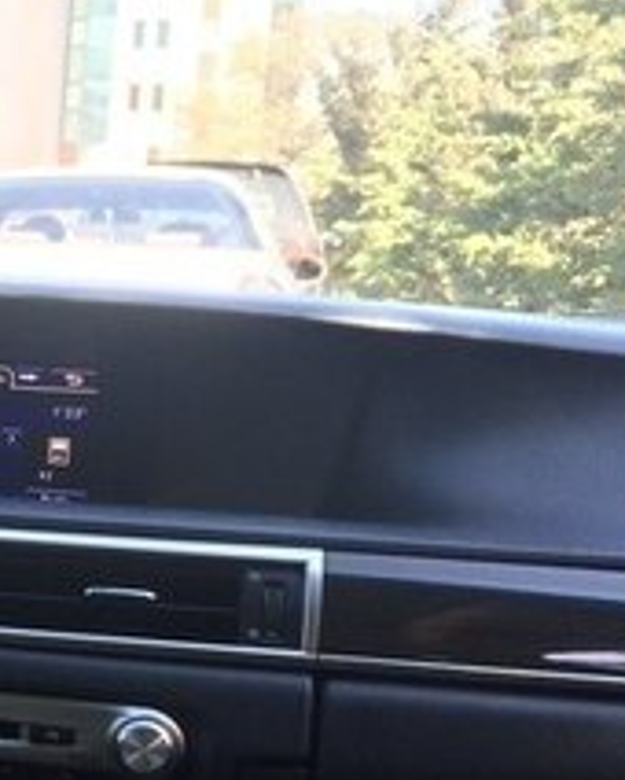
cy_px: 447
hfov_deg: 14.7
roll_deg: -1.6
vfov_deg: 21.7
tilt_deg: -5.4
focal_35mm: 88
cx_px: -581
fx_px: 2032
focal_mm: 4.15
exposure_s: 1/107
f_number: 2.2
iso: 32
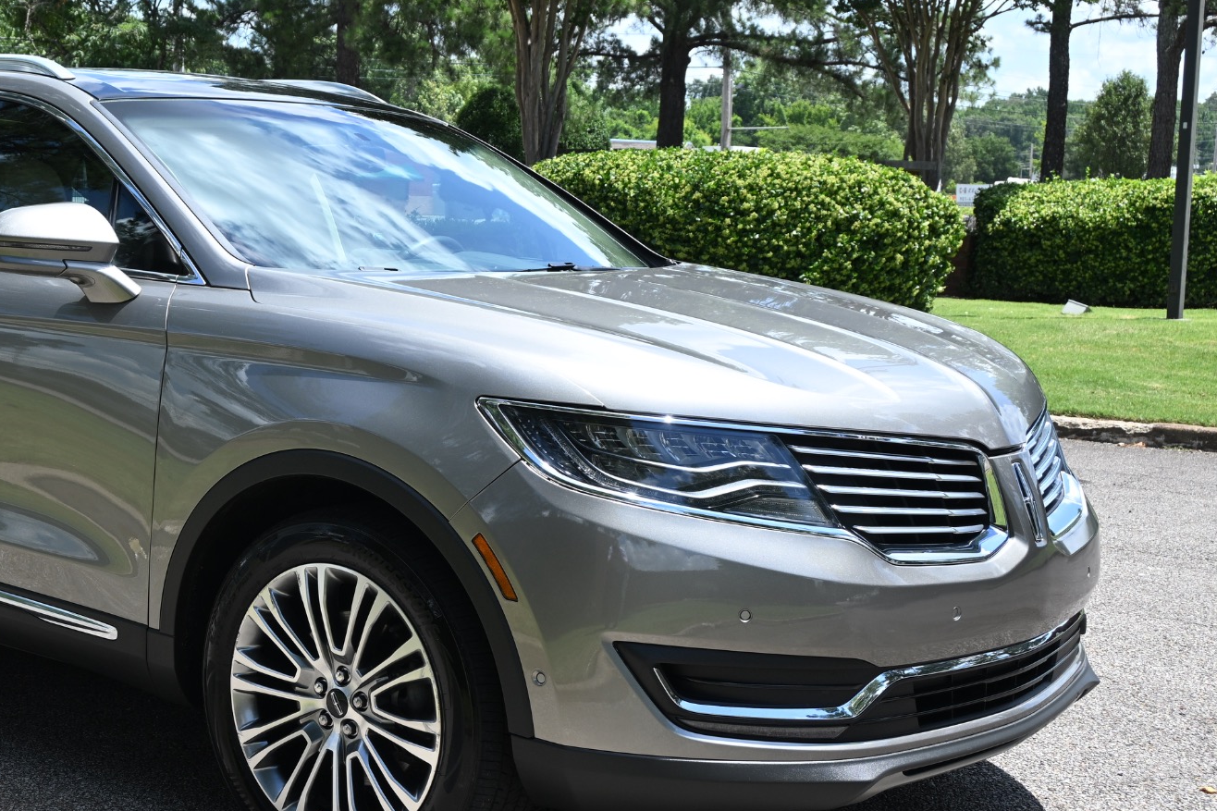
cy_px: 451
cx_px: 331
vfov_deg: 24.7
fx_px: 1850
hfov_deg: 35.7
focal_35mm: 55
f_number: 5.6
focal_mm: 25
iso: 100
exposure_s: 1/250
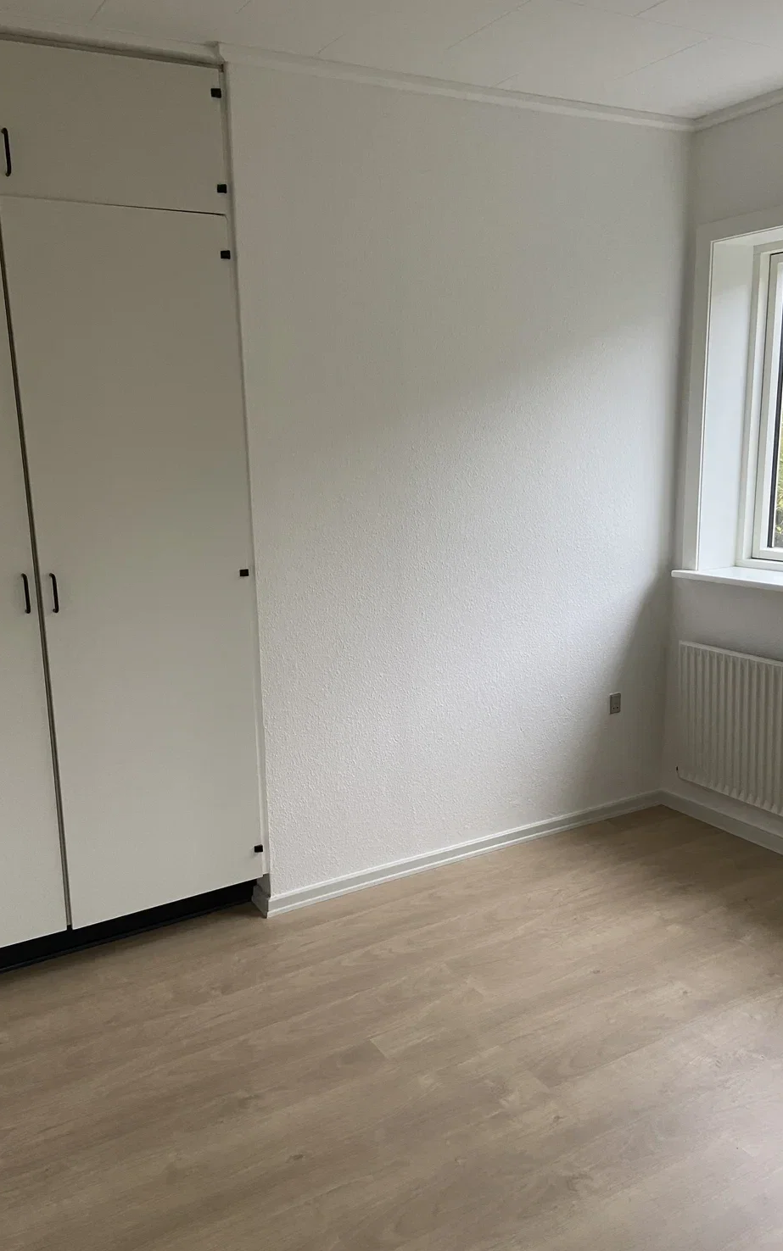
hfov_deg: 44.4
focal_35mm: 28
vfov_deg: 66.5
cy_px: 622
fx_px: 956
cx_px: 338
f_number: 1.8
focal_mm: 4.25
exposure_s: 1/60
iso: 160
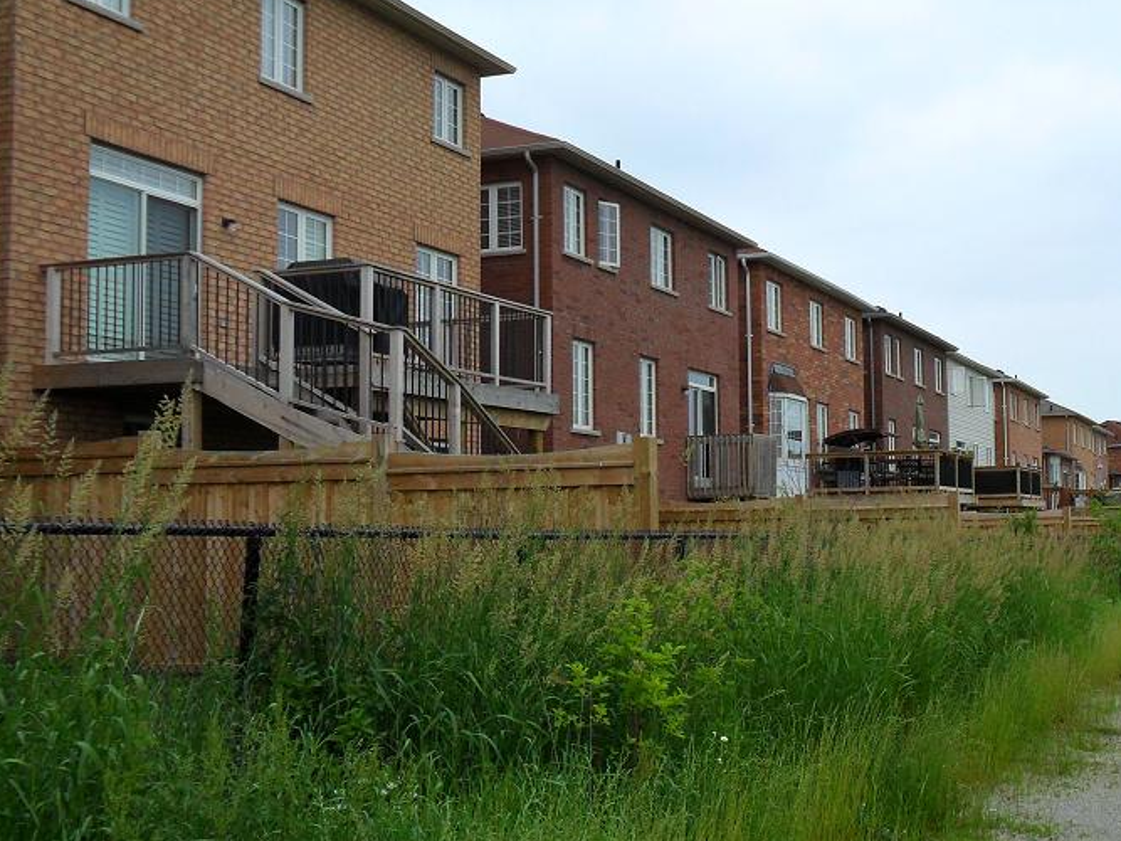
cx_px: 775
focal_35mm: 48
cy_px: 427
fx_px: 1554
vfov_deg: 30.3
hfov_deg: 39.1
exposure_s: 1/500
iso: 100
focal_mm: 5.7
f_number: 3.7
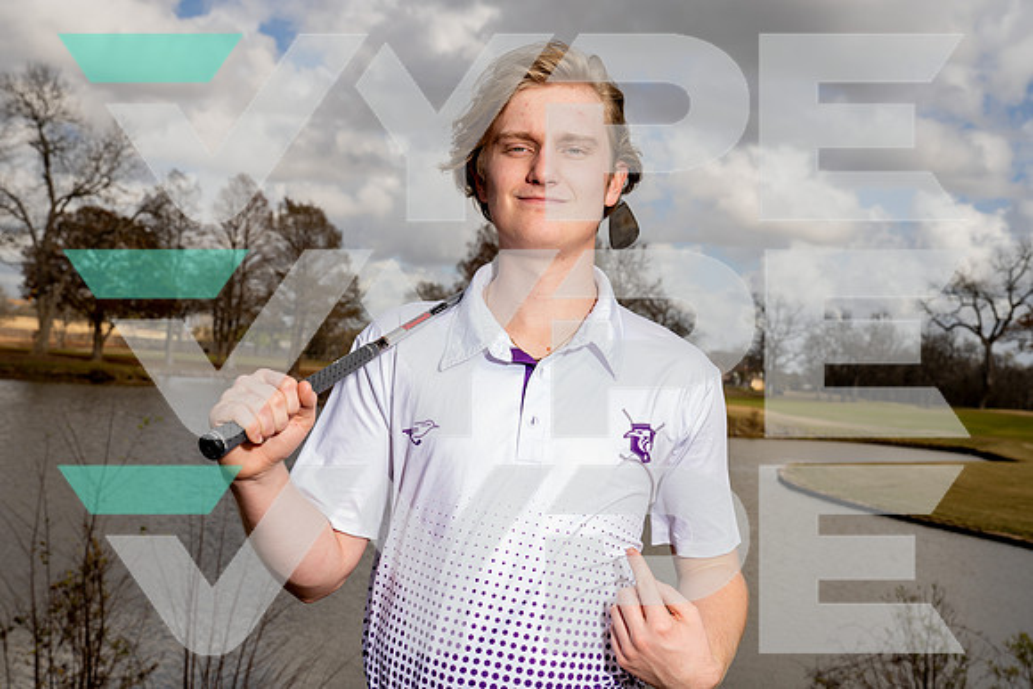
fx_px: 1234
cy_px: 344
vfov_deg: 31.2
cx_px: 516
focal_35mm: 43
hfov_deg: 45.4
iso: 100
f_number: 8
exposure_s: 1/250
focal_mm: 43
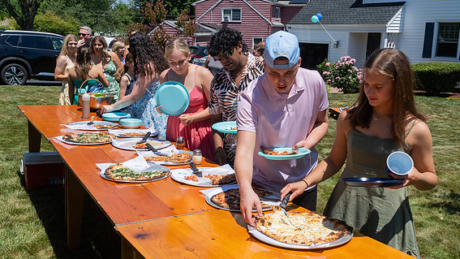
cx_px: 226
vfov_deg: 31.9
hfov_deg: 54.0
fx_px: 451
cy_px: 150
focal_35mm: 37
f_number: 8
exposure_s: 1/2000
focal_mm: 23
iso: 640
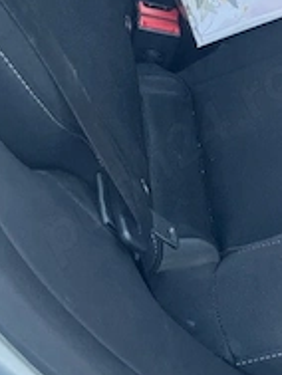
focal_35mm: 110
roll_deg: -2.7
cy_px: -103
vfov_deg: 16.9
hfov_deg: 12.0
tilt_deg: -23.6
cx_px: 556
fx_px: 1193
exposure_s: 1/121
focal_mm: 5.1
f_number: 1.6
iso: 125
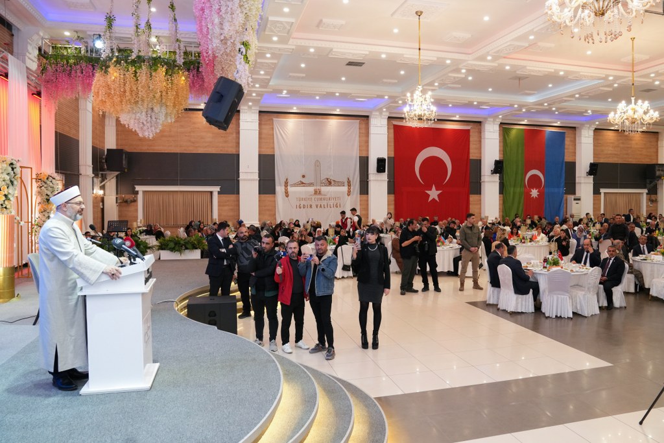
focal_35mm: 24
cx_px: 332
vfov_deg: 53.1
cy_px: 222
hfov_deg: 73.7
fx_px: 443
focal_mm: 24
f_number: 4
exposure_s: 1/200
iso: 2500
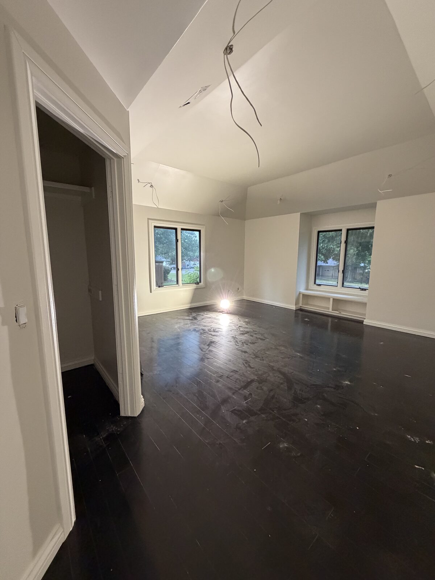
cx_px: 218
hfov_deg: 85.7
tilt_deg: -7.9
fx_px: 235
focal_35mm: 14
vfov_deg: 102.1
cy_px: 290
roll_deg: -1.5
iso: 640
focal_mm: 2.22
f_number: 2.2
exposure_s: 1/60
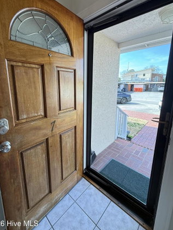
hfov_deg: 78.0
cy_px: 104
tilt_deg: -9.0
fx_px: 107
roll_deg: +1.0
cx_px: 81
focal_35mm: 16
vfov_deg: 94.2
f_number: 2.2
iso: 125
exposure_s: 1/120
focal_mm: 2.22
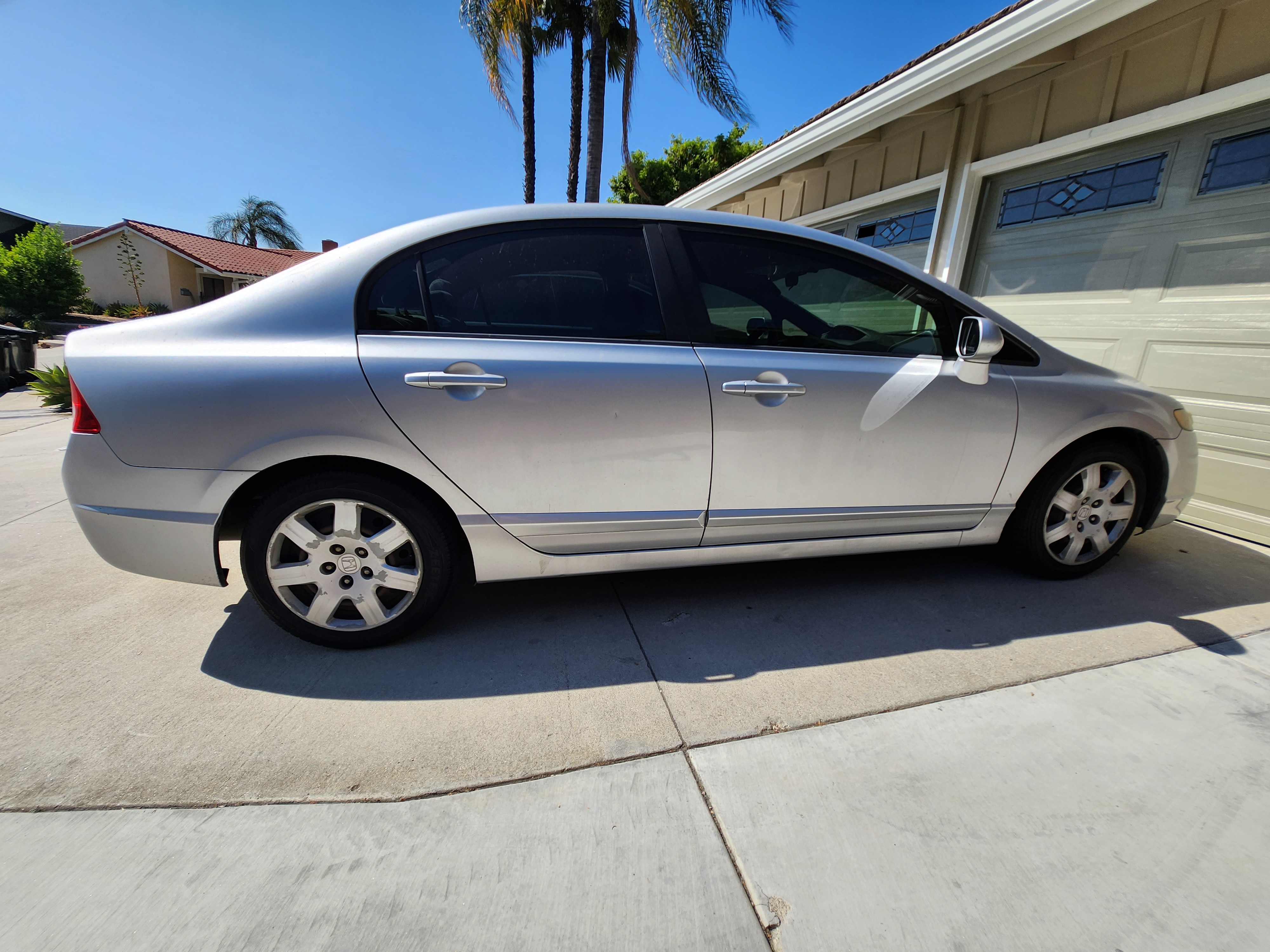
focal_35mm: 13
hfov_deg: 106.2
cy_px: 476
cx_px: 635
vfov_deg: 89.9
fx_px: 477
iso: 32
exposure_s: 1/1096
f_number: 2.2
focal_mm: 1.7
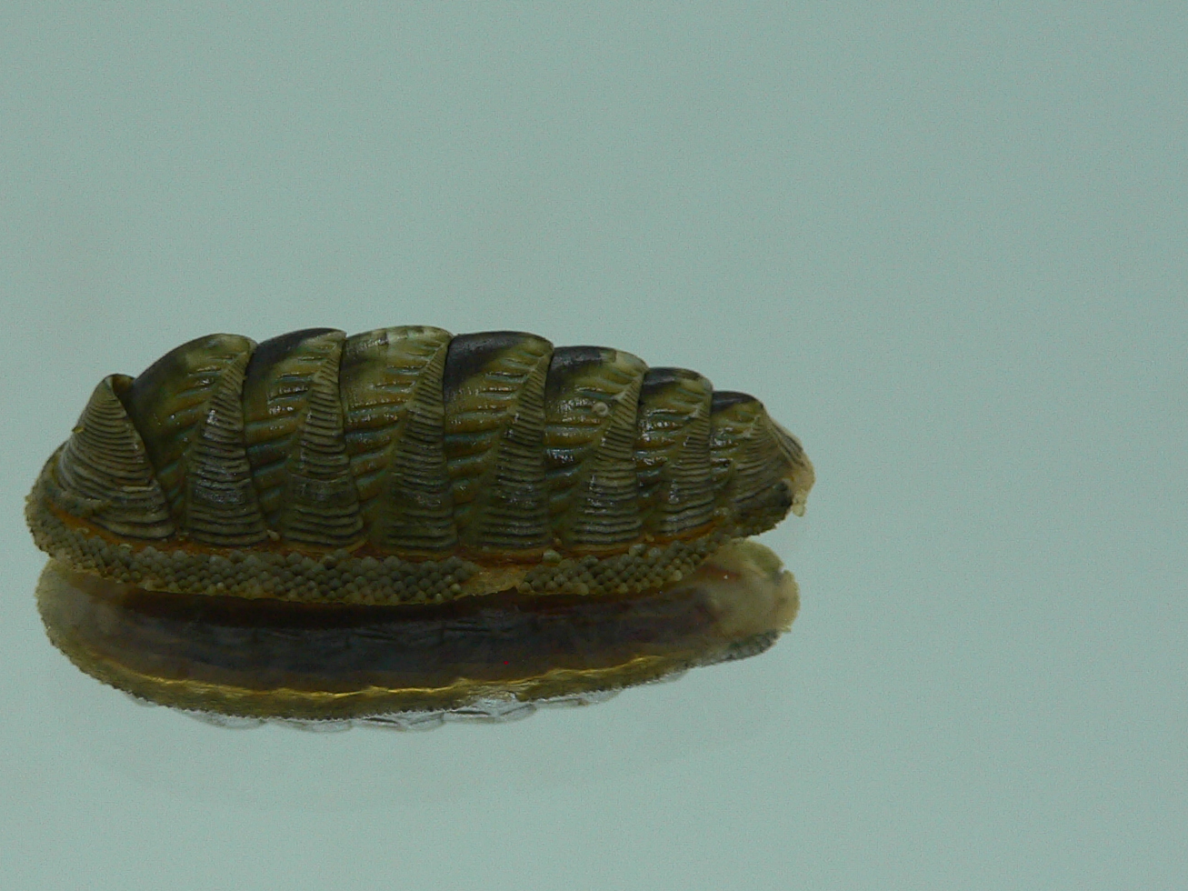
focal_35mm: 54
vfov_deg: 27.0
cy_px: 527
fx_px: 1853
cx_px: 404
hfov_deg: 35.2
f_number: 2.8
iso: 80
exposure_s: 1/60
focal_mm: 4.6
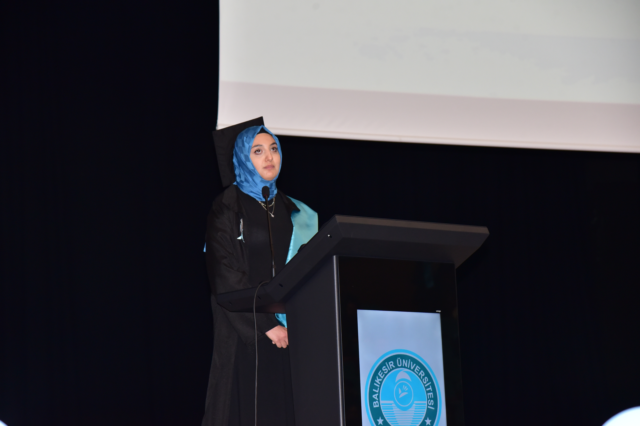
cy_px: 213
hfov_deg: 19.5
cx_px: 320
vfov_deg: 13.0
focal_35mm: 105
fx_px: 1867
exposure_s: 1/200
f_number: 6.3
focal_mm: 105
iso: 2000
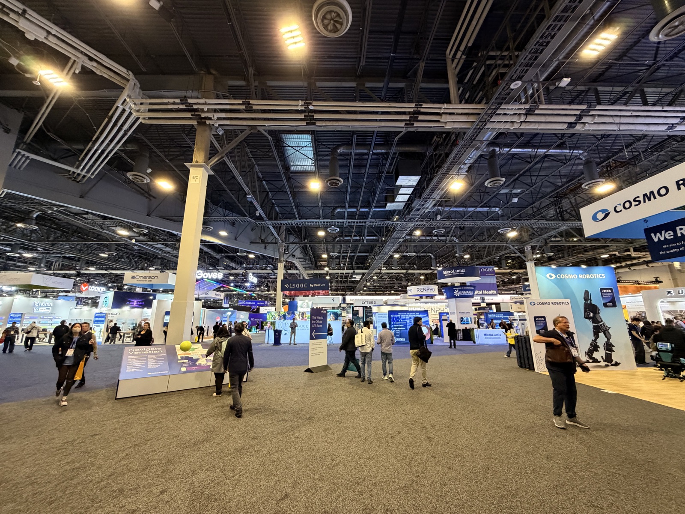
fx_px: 277
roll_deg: +0.8
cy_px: 257
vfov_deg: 85.7
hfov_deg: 102.1
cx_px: 342
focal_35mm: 14
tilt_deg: +13.8
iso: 500
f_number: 2.2
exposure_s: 1/60
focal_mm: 2.22
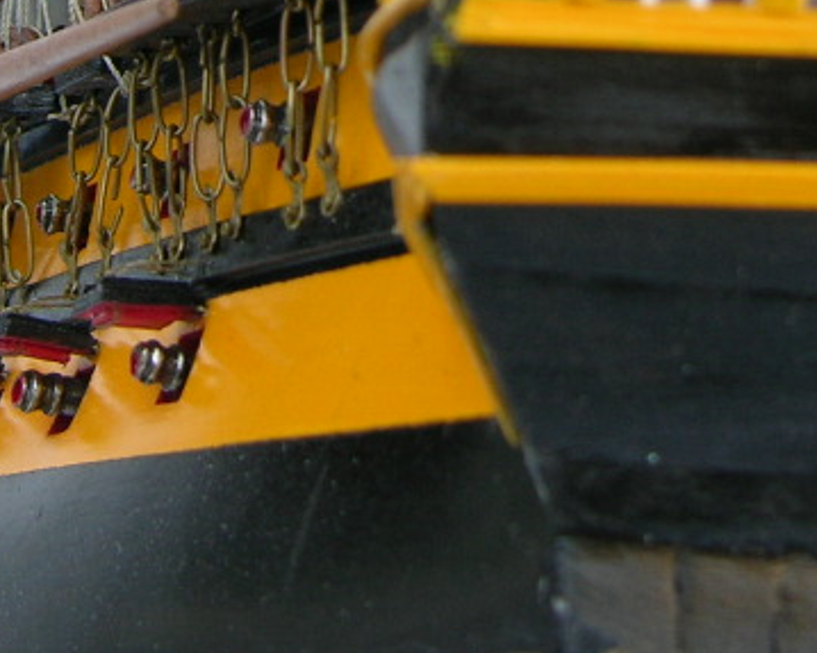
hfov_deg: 10.3
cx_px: 558
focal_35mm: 188
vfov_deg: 8.0
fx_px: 4545
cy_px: -412
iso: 50
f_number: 3.1
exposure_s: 1/55.3
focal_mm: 13.7
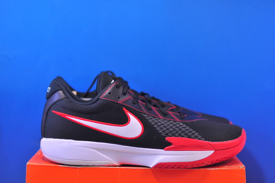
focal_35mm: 75
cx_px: 138
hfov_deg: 27.0
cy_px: 92
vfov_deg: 18.1
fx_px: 572
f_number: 2.2
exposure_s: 1/320
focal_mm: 50
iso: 250
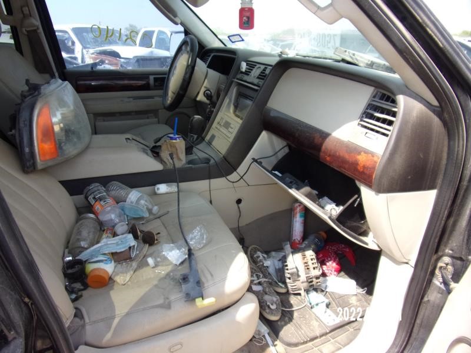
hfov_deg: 71.6
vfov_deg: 56.8
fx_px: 327
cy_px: 176
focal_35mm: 24
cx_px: 236
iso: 80
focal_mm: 4.3
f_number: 3.3
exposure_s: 1/300
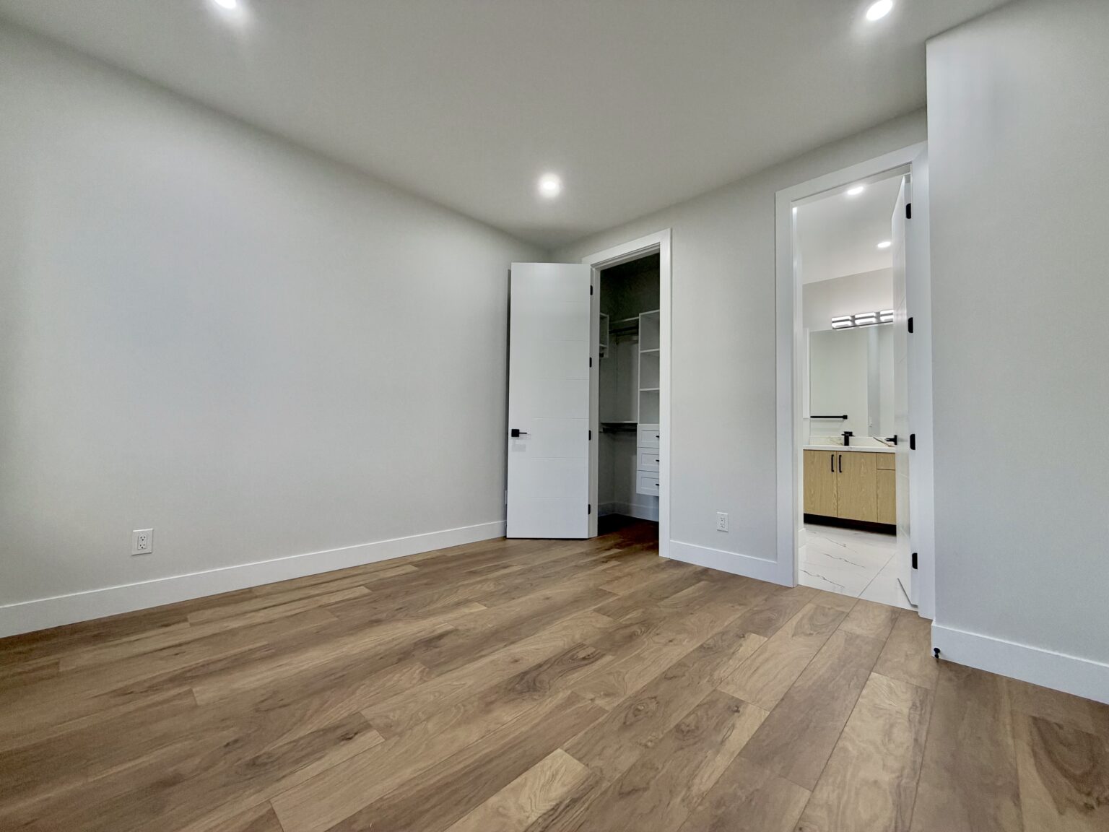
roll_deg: -0.6
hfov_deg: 102.1
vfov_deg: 85.7
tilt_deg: +2.5
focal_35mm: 14
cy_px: 416
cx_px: 554
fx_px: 449
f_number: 2.2
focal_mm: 2.22
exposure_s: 1/120
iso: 250
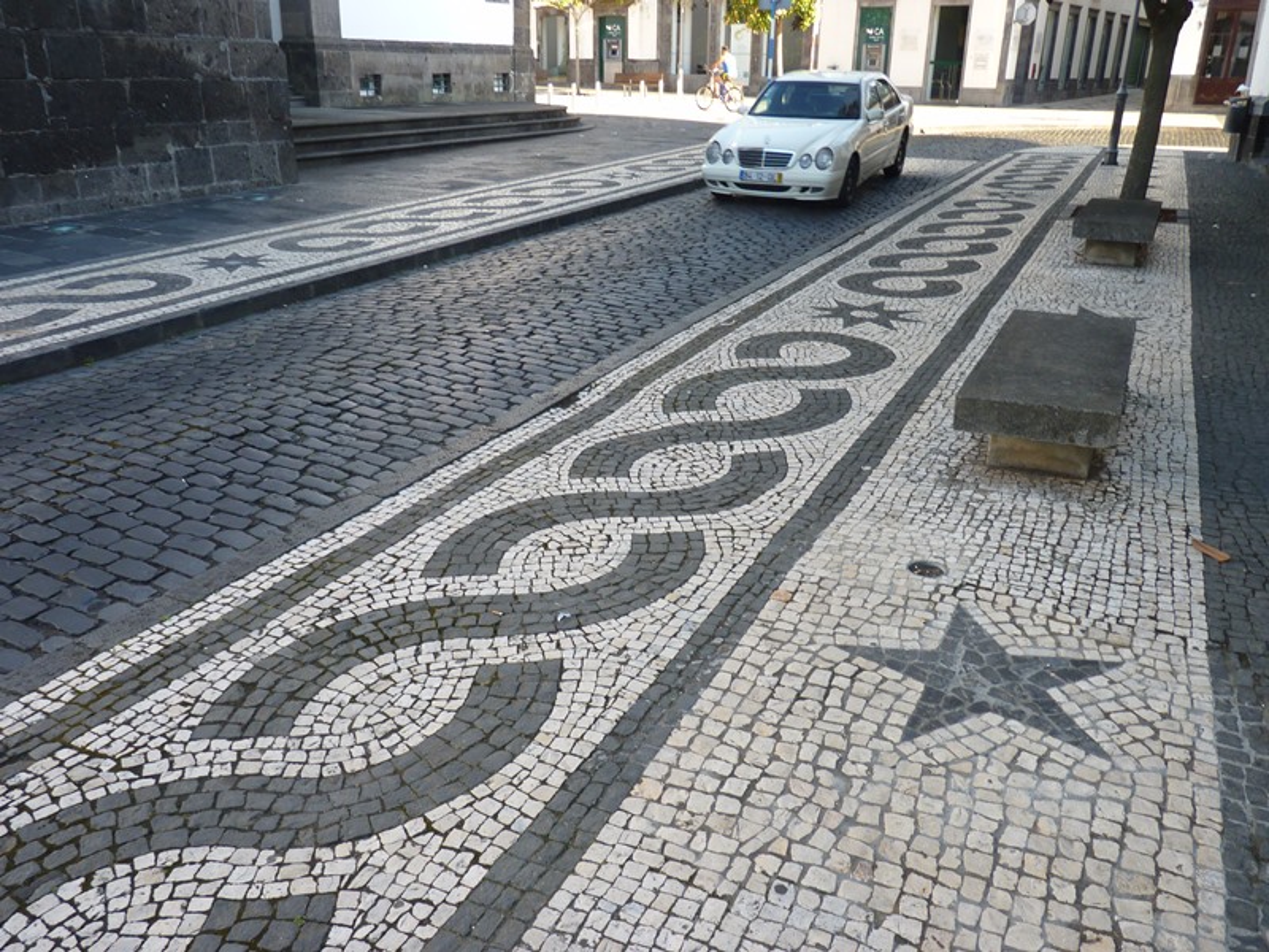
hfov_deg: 65.3
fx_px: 990
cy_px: 476
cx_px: 634
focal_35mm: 27
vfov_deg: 51.4
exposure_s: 1/80
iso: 80
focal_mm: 4.8
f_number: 2.8
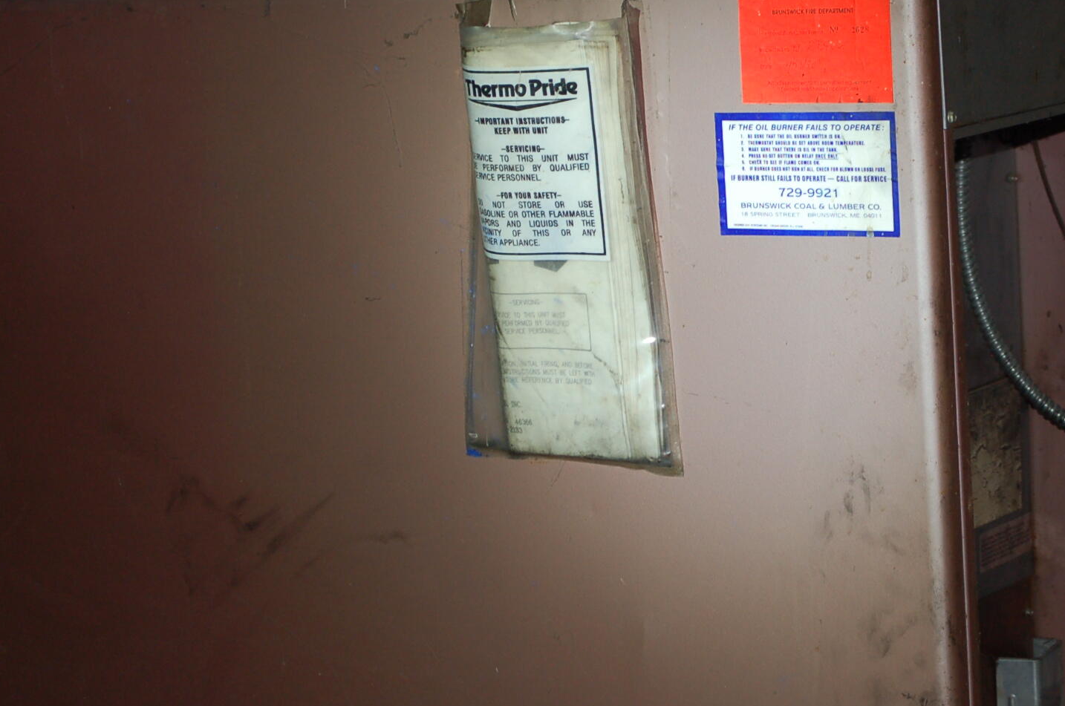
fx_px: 3485
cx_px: 731
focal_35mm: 118
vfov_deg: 11.6
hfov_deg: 17.3
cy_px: 281
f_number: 5.6
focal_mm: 50
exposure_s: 1/60
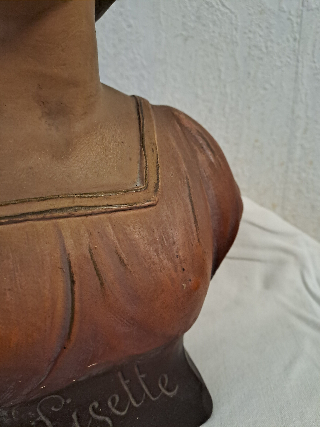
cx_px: 160
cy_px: 214
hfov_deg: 54.9
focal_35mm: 25
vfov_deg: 69.4
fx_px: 308
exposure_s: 1/20
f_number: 1.8
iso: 400
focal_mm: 4.65
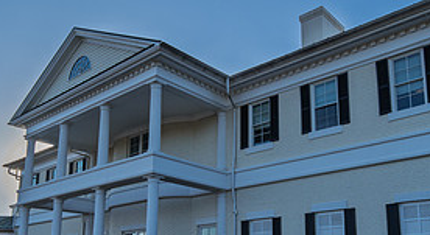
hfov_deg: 54.3
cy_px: 208
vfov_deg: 30.1
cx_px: 222
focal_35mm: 37
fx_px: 419
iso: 200
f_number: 5.6
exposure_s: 1/800
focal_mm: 14
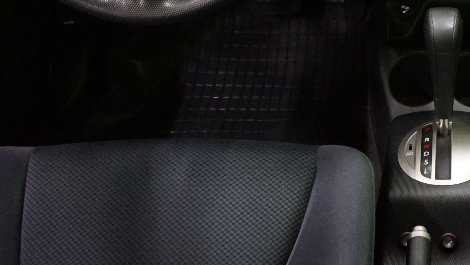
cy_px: -23
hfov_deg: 29.4
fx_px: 847
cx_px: 447
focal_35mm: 68
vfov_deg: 17.2
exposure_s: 1/40
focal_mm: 28
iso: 6400
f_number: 3.5
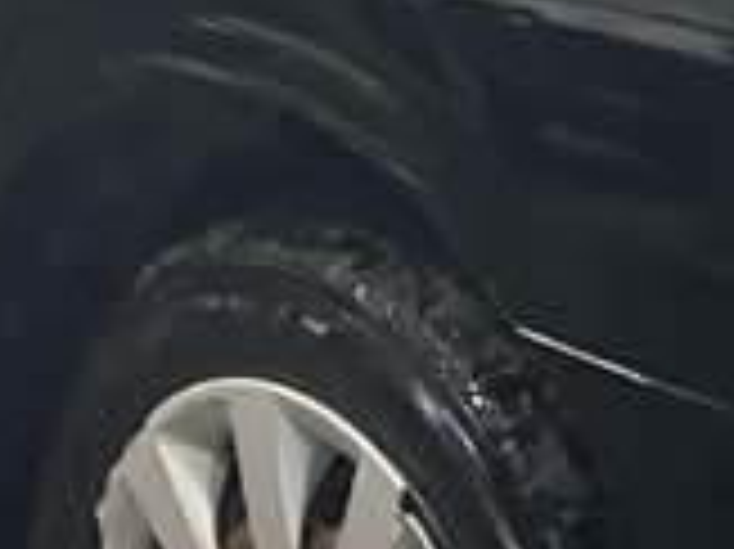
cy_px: 18
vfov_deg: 7.3
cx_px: 849
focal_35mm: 202
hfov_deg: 9.7
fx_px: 4280
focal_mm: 3
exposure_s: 1/60
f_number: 1.8
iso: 125
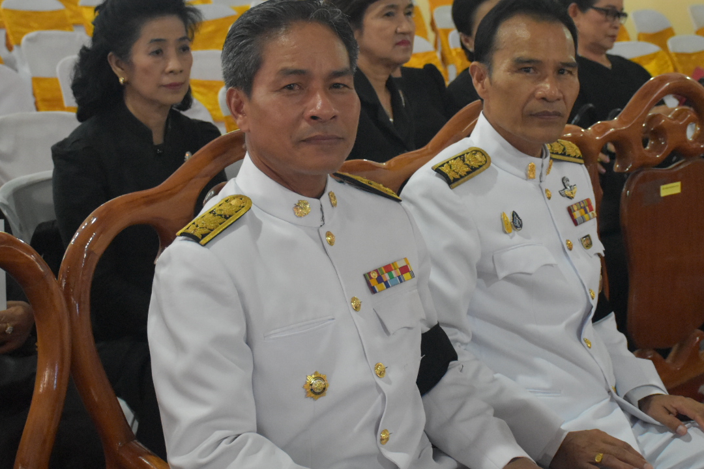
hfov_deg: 25.7
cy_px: 212
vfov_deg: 17.3
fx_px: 1540
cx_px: 415
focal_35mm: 79
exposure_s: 1/60
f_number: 4.2
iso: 5000
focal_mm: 35
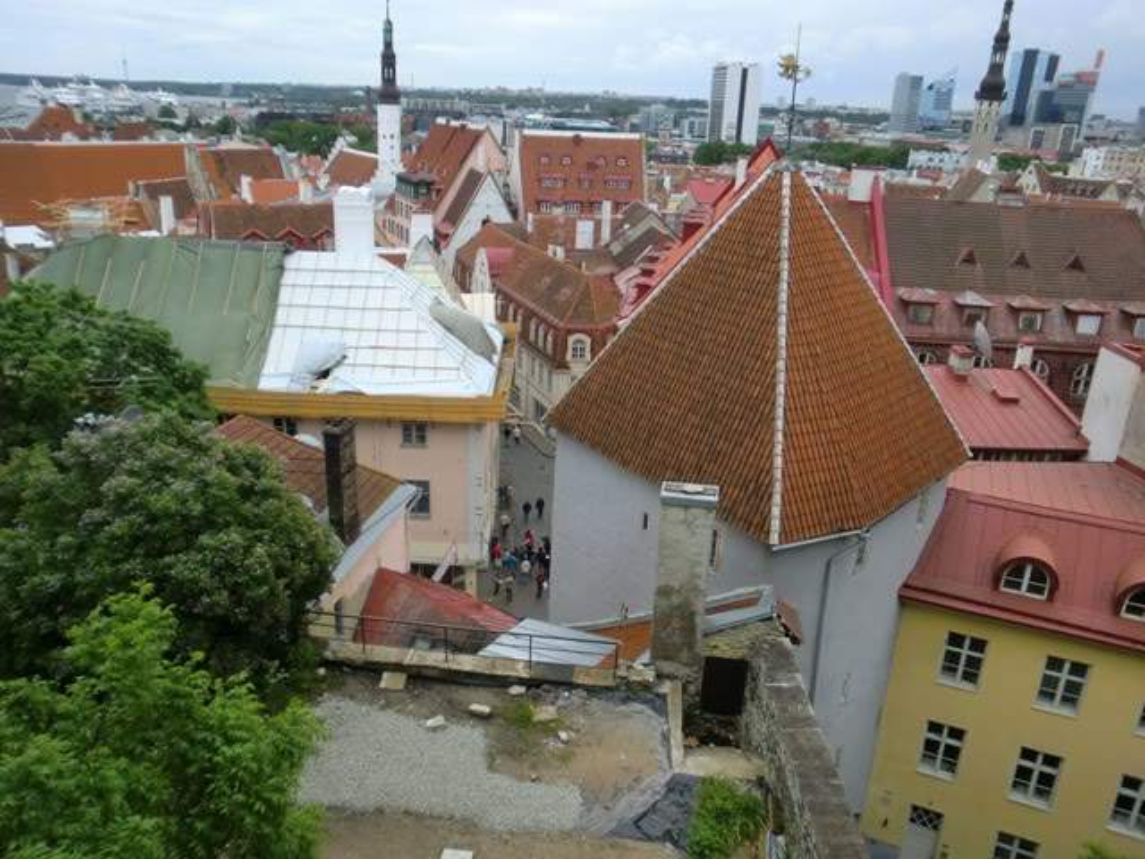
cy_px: 430
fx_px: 860
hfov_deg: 67.3
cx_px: 572
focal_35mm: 26
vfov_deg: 53.1
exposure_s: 1/640
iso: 64
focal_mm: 4.65
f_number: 2.6
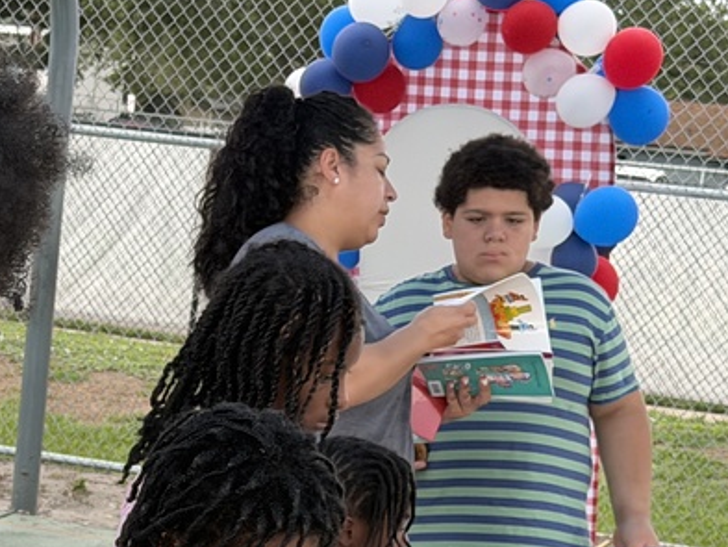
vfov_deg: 11.6
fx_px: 2630
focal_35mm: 125
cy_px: 688
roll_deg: -6.2
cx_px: 102
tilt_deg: -10.7
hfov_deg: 15.6
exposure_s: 1/121
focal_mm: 6.76
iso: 80
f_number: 1.78
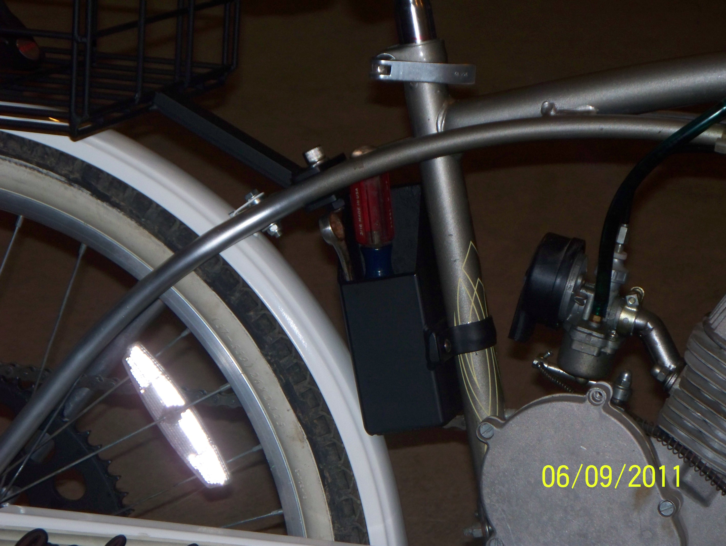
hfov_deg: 14.4
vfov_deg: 10.8
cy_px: 273
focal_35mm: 137
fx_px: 2875
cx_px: 363
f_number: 4.4
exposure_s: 1/60
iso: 200
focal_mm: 28.83
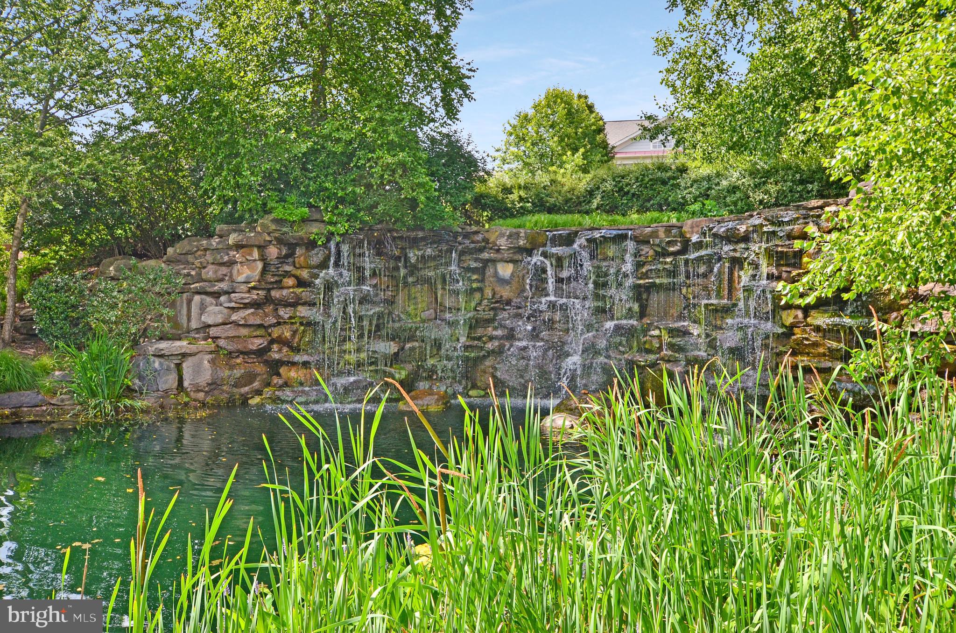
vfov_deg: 43.4
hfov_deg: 62.0
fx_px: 795
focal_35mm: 30
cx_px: 478
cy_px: 316
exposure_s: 1/250
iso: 400
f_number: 10
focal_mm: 20
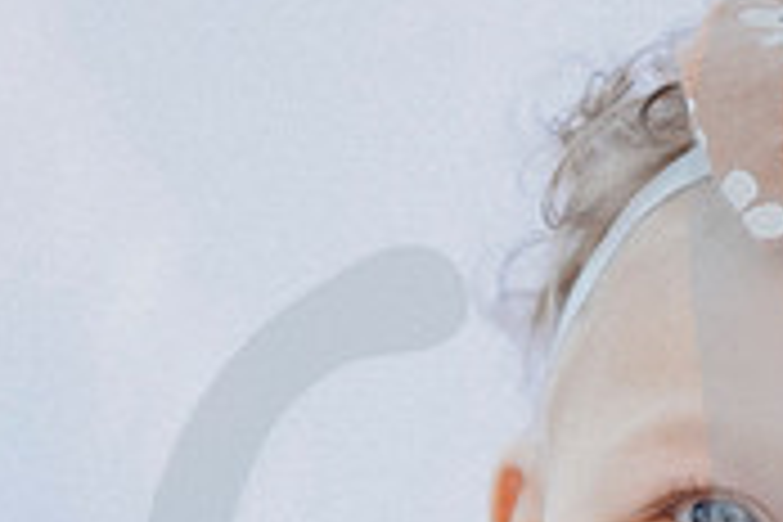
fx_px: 5089
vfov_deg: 5.8
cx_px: 855
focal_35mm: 234
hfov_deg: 8.7
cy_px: 646
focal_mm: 70
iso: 200
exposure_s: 1/400
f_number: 2.8
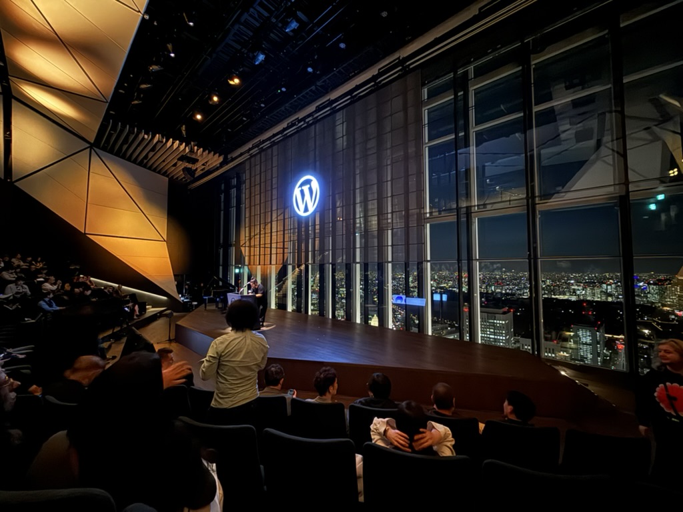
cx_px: 342
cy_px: 256
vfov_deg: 85.7
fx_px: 276
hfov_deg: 102.1
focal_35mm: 14
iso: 1600
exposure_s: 1/10
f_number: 2.2
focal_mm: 2.22
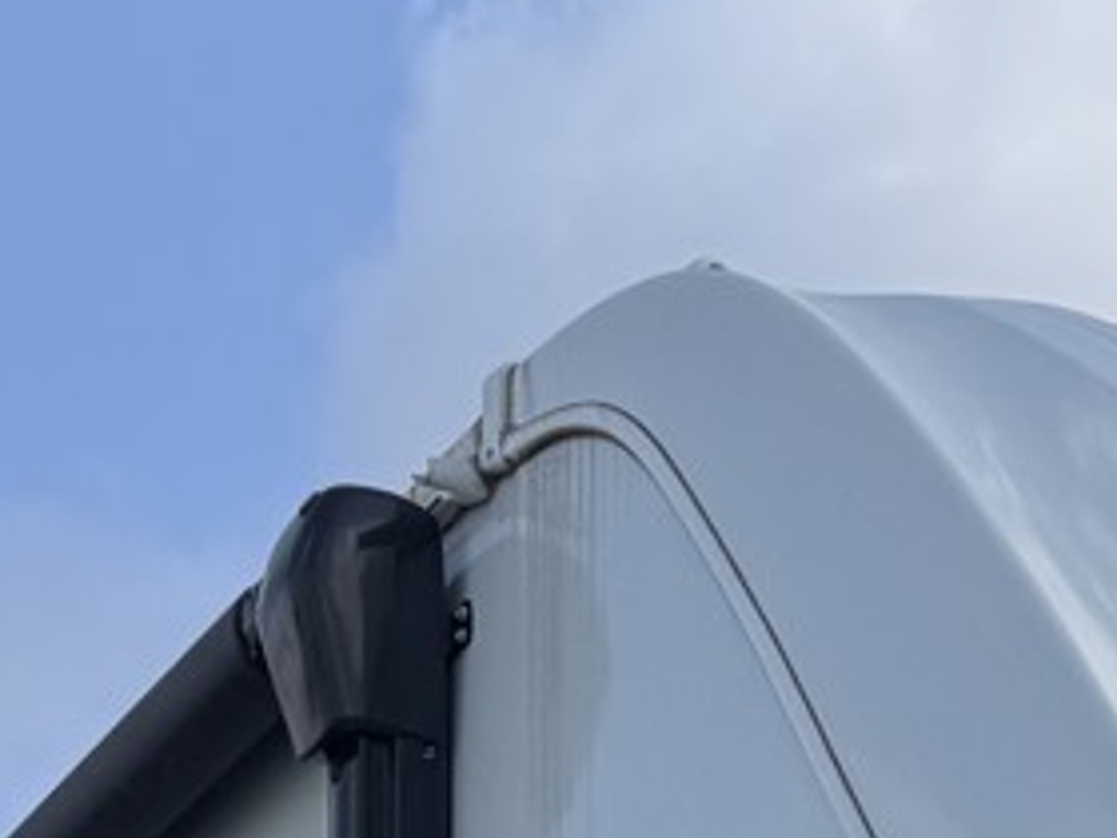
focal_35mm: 137
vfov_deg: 9.3
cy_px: 2215
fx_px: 4421
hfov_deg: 14.4
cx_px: 806
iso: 80
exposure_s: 1/3145
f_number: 1.78
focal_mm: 6.76
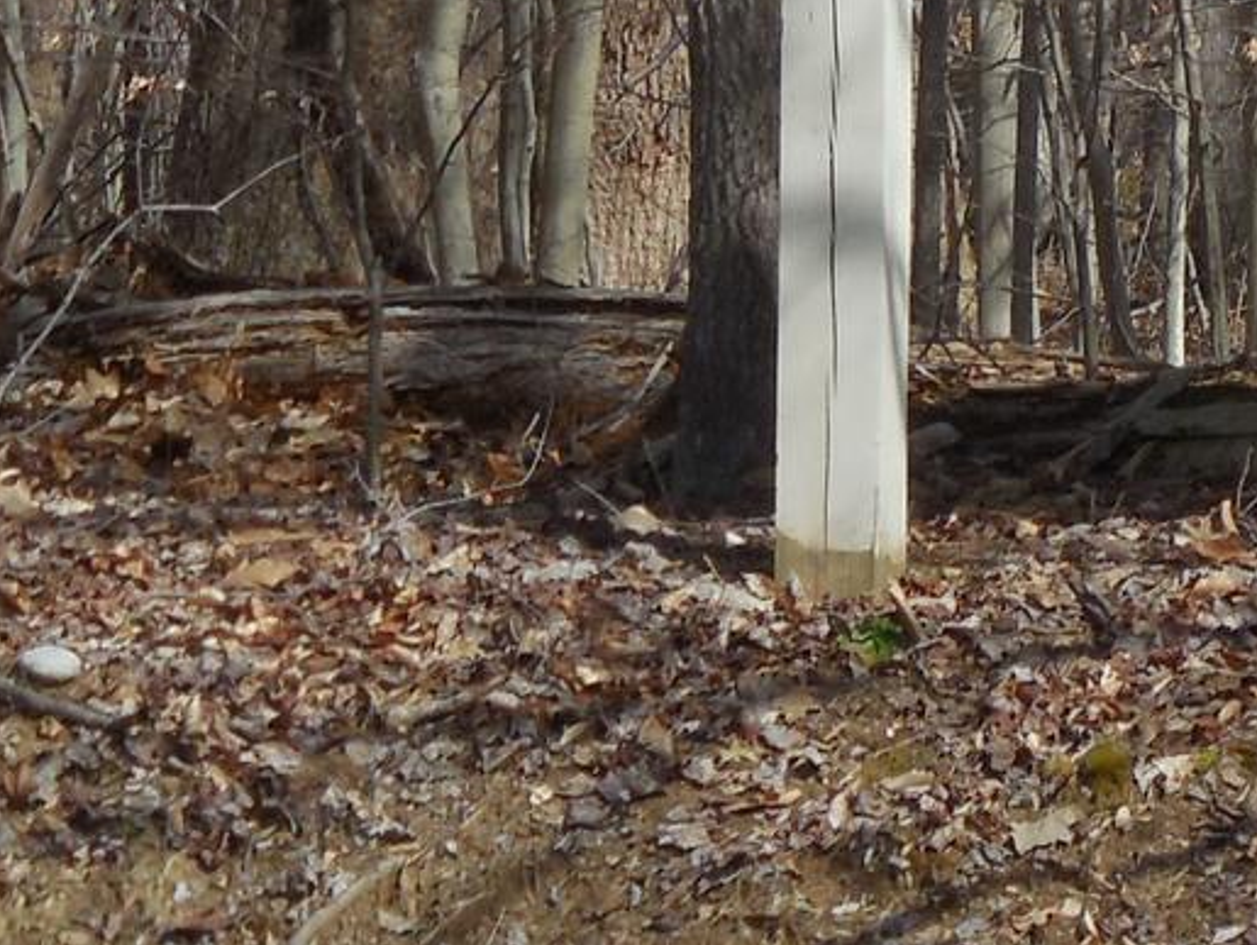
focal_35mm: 600
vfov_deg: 2.5
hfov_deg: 3.3
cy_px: -457
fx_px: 21803
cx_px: 1540
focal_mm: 27.2
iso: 125
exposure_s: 1/500
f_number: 4.9
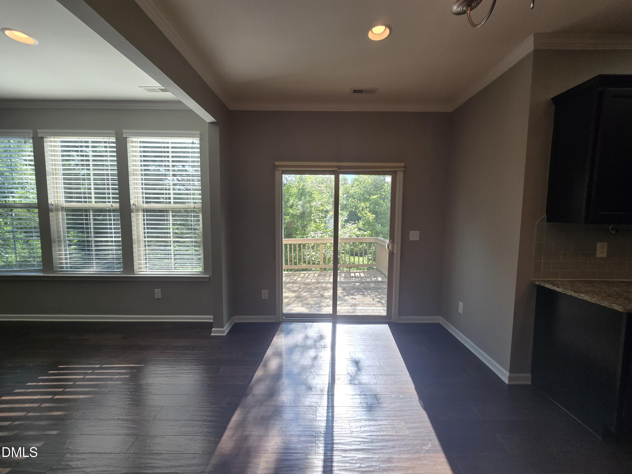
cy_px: 237
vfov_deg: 89.9
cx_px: 316
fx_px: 237
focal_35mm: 13
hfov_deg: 106.2
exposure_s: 1/252
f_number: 2.2
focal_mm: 2.2
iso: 50
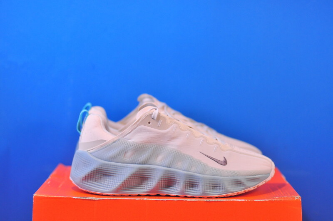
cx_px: 166
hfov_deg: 27.0
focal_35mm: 75
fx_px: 693
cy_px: 110
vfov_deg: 18.1
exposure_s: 1/320
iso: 250
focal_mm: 50
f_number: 2.2
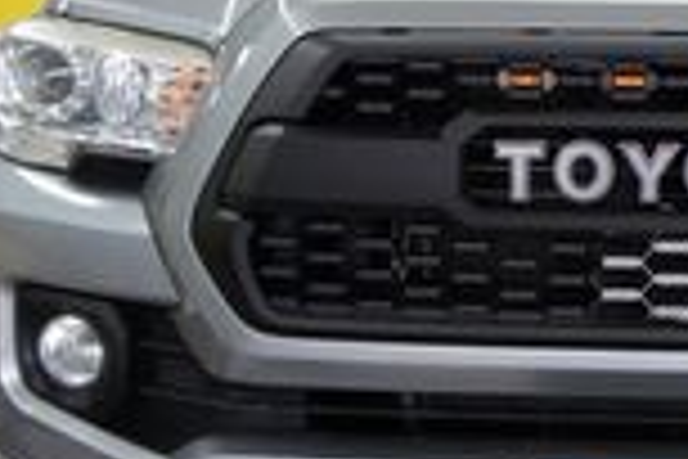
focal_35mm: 86
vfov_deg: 15.9
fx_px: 1643
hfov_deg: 22.6
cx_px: 715
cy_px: 252
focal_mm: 22
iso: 1600
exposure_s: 1/160
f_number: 4
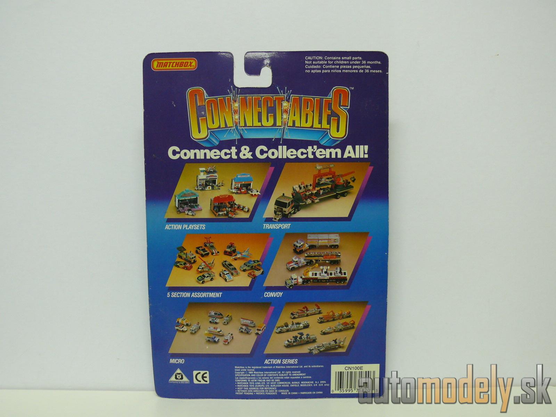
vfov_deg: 36.0
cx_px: 278
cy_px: 208
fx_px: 642
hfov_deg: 46.8
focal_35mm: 40
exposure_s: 1/30
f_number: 2.8
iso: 160
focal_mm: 8.1
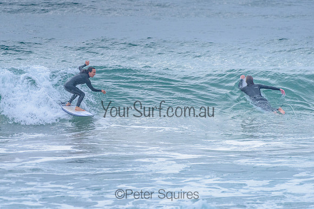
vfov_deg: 2.2
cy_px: 91
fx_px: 5346
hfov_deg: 3.4
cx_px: 123
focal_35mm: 613
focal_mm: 500
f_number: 5.6
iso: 2000
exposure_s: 1/2000
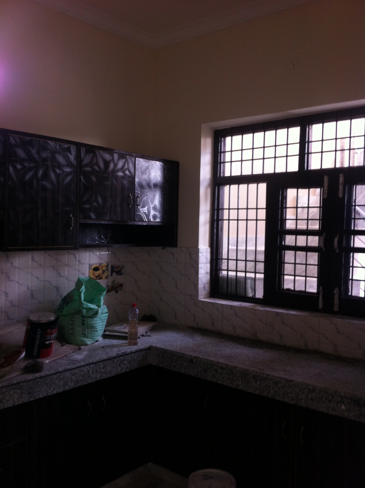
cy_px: 244
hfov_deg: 40.6
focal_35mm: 35
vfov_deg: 52.7
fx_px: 493
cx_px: 182
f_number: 2.8
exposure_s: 1/16
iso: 80
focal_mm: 3.85
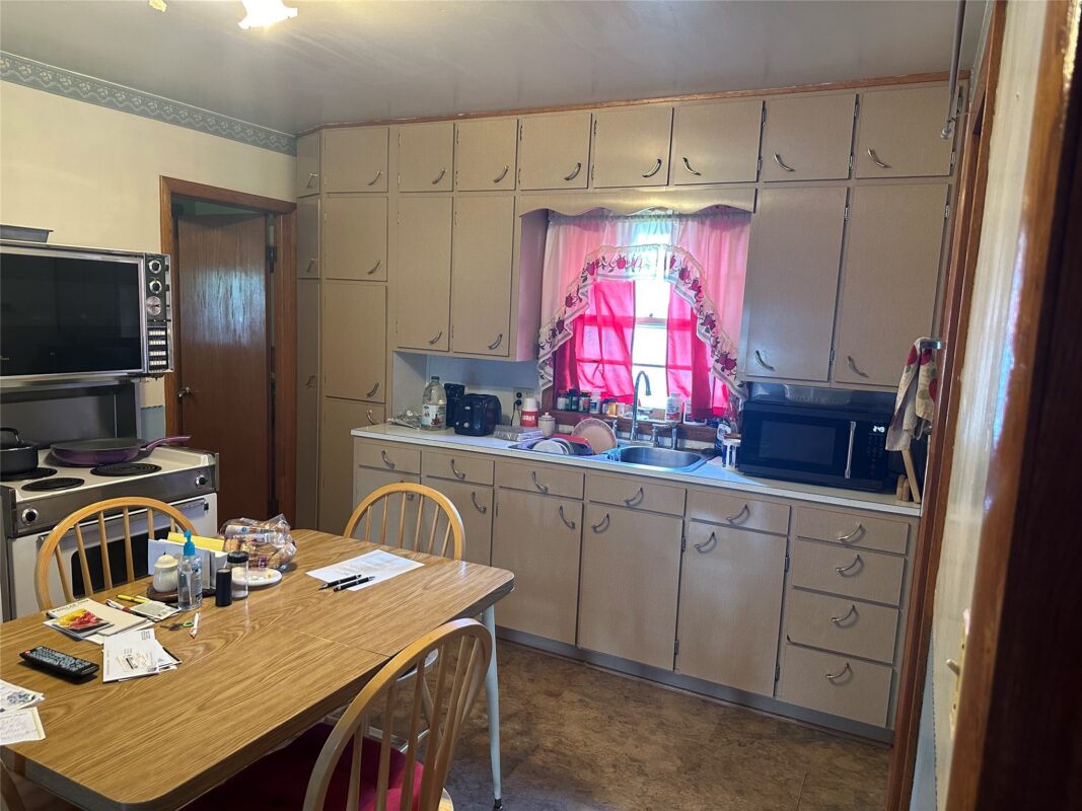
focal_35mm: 24
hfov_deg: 71.6
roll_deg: -3.0
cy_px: 406
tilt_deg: -7.0
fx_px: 750
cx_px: 541
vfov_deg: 56.8
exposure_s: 1/60
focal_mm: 6.86
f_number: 1.78
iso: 400
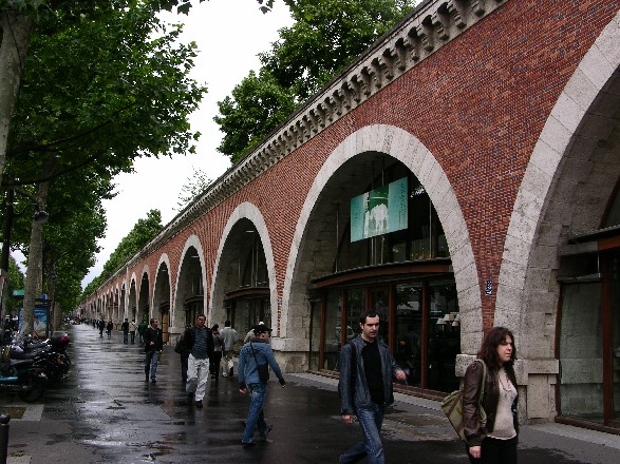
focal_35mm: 35
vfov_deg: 40.7
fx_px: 627
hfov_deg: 52.6
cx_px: 310
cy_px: 232
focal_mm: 8.9
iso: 50
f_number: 6.3
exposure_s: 1/90.5
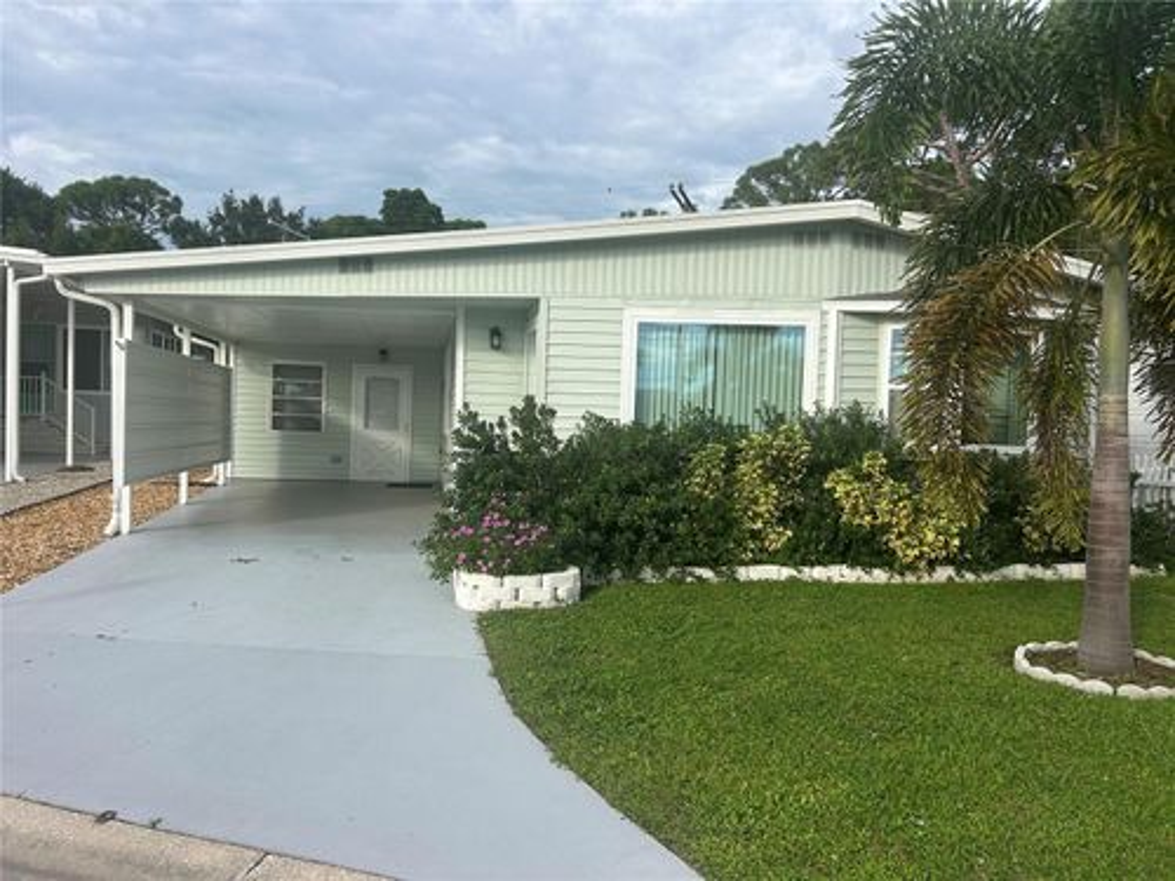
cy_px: 440
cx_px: 588
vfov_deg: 53.1
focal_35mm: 26
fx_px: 883
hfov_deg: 67.3
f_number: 1.5
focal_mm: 5.7
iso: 50
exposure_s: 1/2252
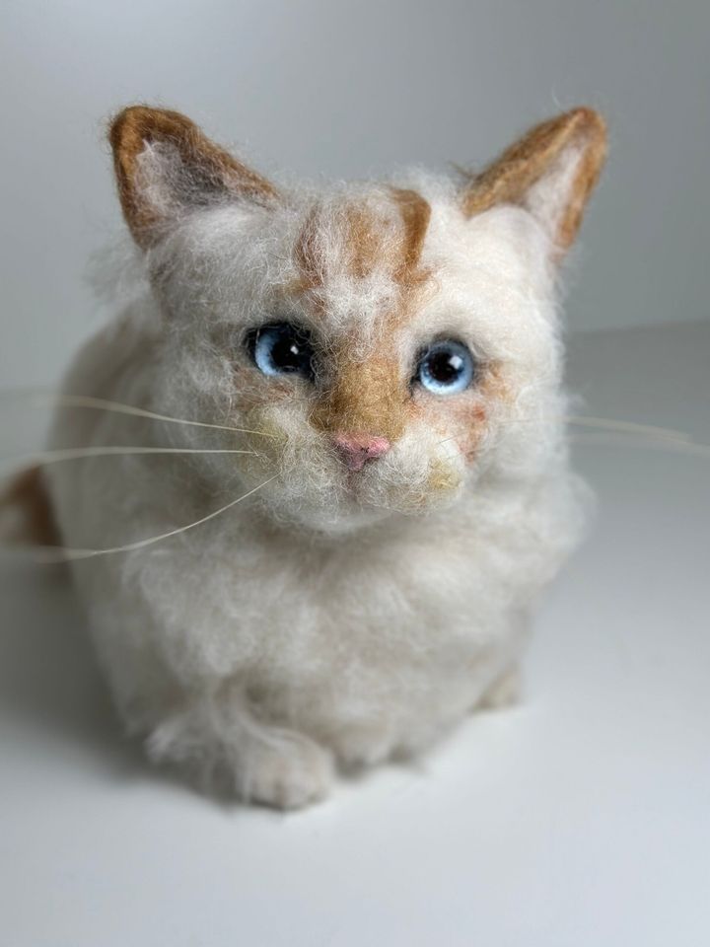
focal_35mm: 48
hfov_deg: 30.3
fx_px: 1313
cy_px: 474
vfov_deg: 39.7
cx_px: 355
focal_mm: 6.86
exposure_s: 1/1590
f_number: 1.78
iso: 80
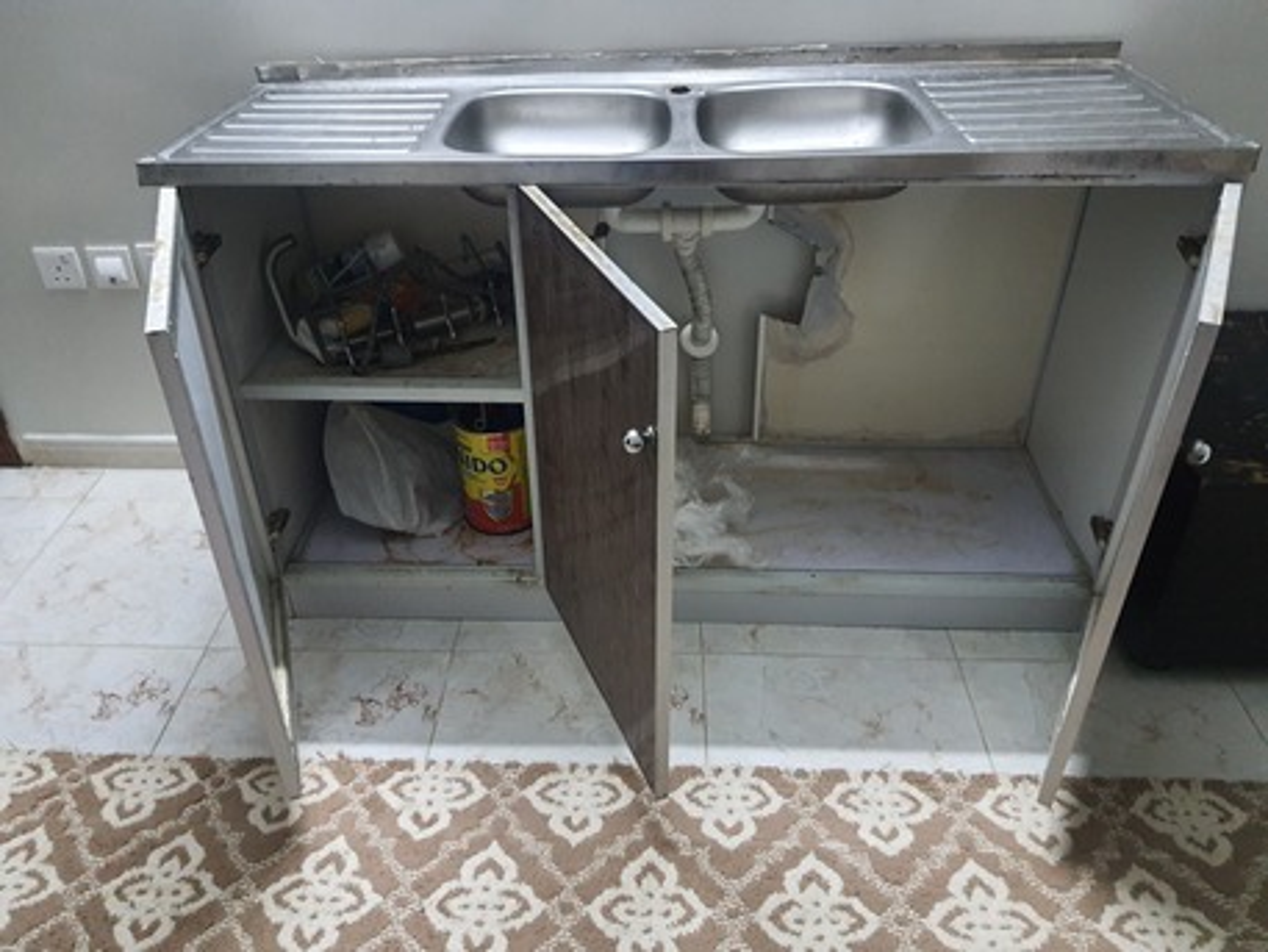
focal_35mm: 26
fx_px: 953
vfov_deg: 53.1
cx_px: 634
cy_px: 476
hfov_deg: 67.3
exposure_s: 1/25
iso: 640
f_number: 1.7
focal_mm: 4.32
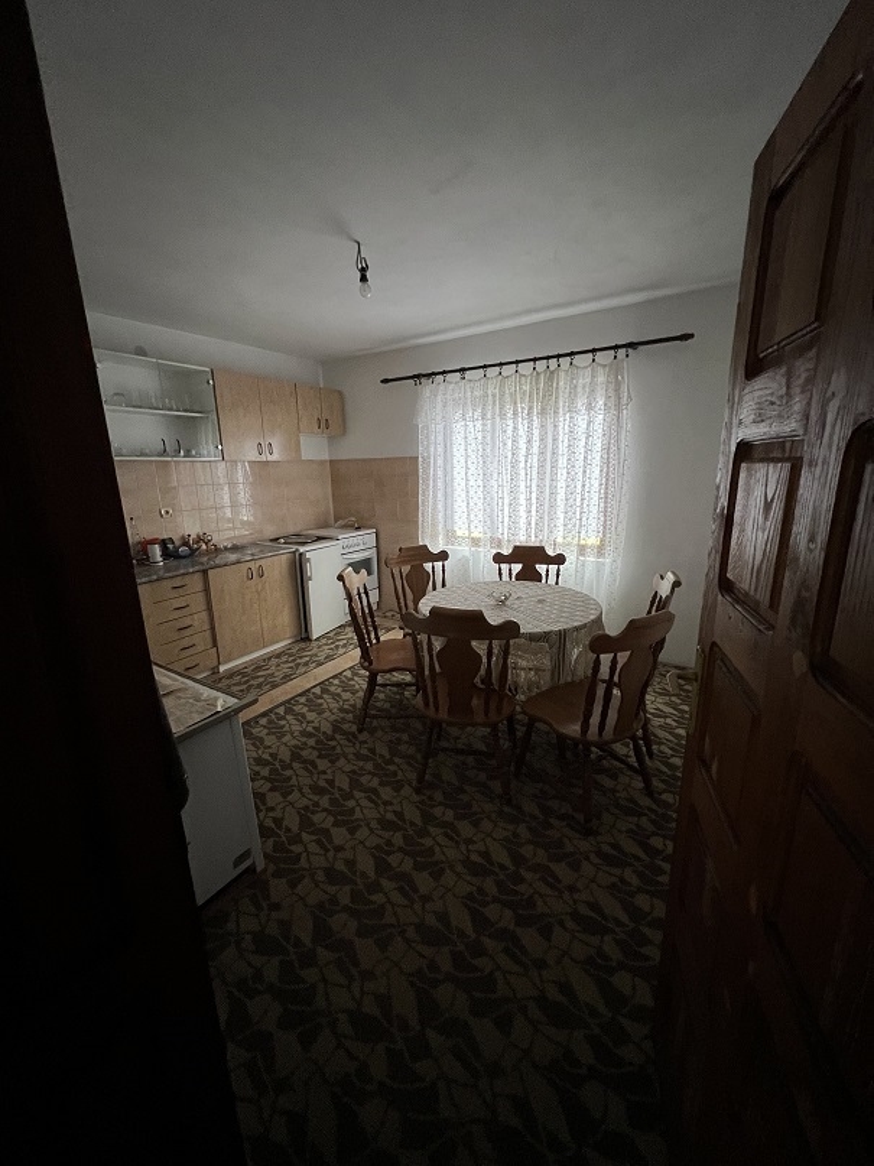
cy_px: 583
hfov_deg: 89.9
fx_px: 438
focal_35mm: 13
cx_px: 437
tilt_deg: -13.9
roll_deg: +2.1
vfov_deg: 106.2
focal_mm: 1.57
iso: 500
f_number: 1.8
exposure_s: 1/60
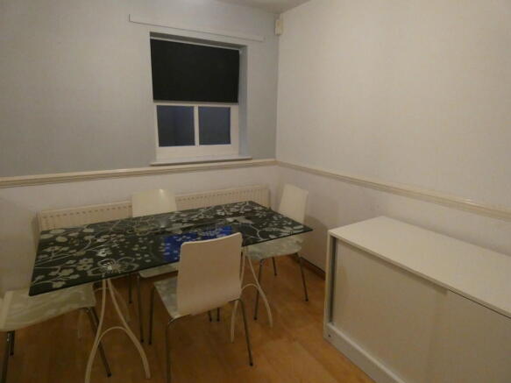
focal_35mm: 20
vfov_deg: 66.0
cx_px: 256
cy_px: 192
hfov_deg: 81.8
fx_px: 295
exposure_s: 1/60
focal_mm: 3.6
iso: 1000
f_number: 2.8
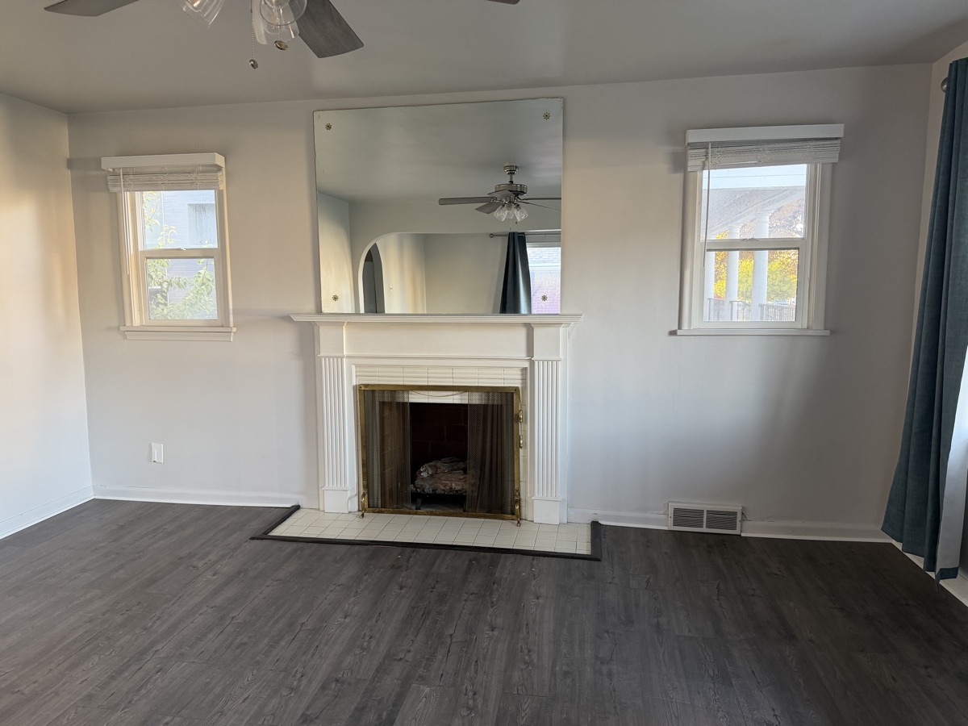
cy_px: 363
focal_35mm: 24
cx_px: 484
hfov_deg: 71.6
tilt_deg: -5.6
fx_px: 671
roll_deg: +0.1
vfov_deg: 56.8
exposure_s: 1/60
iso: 200
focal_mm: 6.76
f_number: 1.78
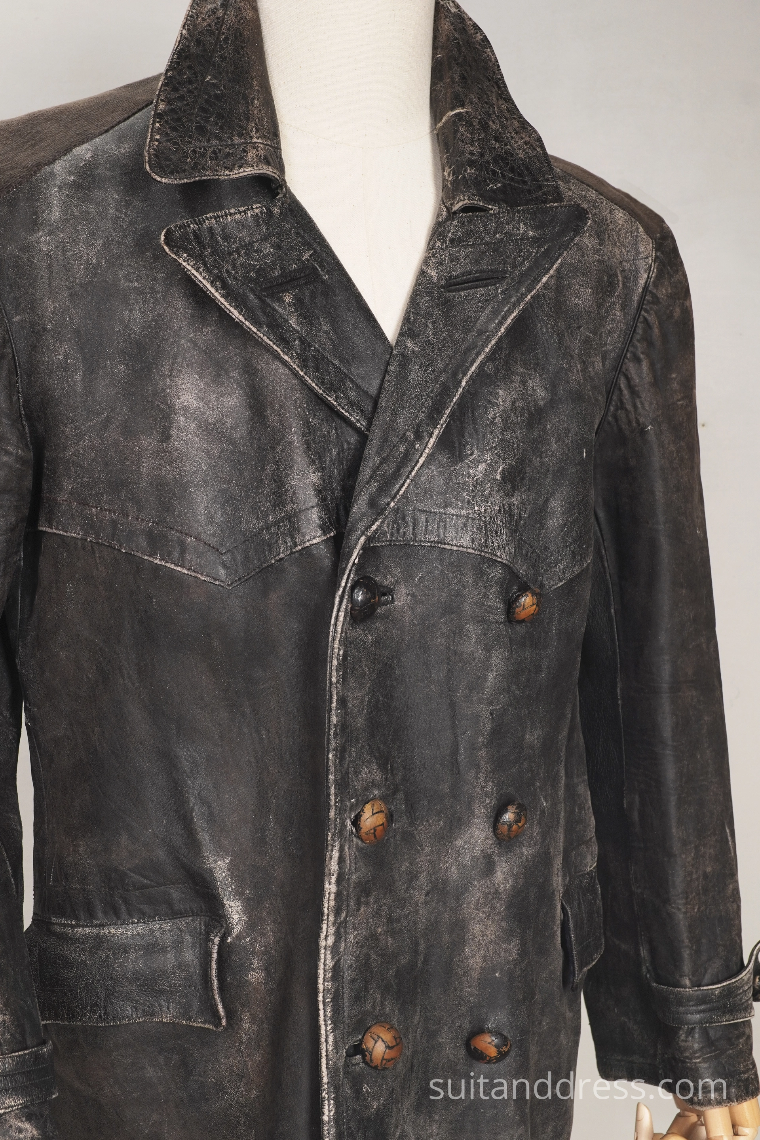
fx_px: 1520
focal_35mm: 48
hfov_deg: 28.1
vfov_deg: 41.1
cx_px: 380
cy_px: 570
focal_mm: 32
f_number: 7.1
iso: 320
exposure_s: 1/25
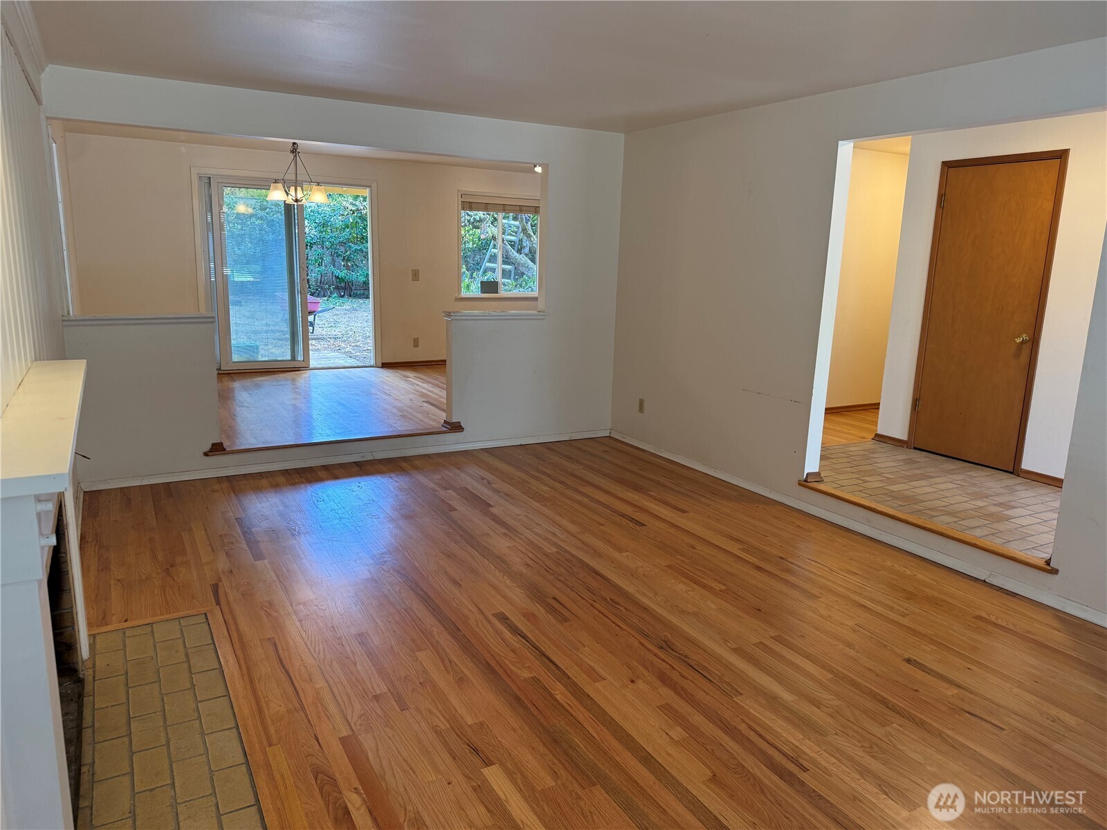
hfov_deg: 71.6
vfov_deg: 56.8
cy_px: 415
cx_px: 554
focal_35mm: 24
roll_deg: -1.8
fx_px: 768
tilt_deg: -11.2
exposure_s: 1/120
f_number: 1.78
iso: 125
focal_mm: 6.76
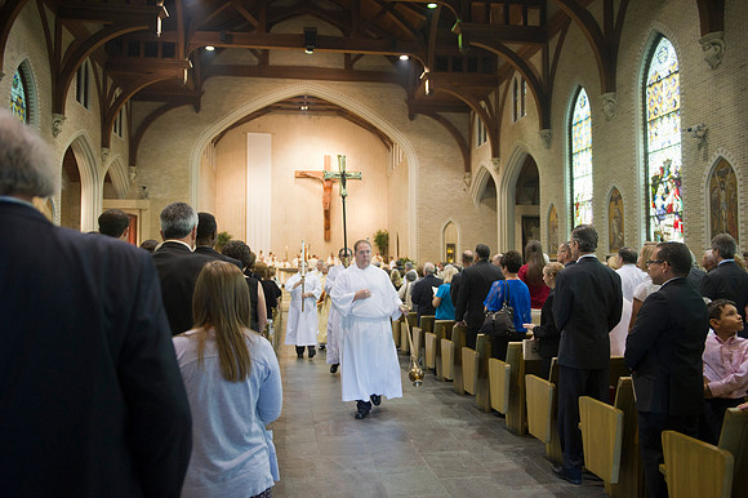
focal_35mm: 29
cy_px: 249
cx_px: 374
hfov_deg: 63.7
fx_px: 602
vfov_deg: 44.9
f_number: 2.8
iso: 2000
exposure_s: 1/125
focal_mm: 29
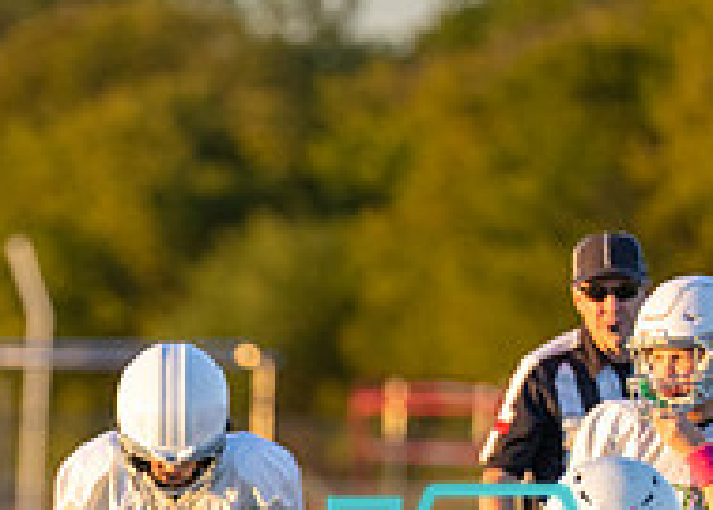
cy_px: 747
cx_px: 68
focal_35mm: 810
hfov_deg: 2.5
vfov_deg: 1.8
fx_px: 16402
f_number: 2.8
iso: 800
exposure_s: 1/3200
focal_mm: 200
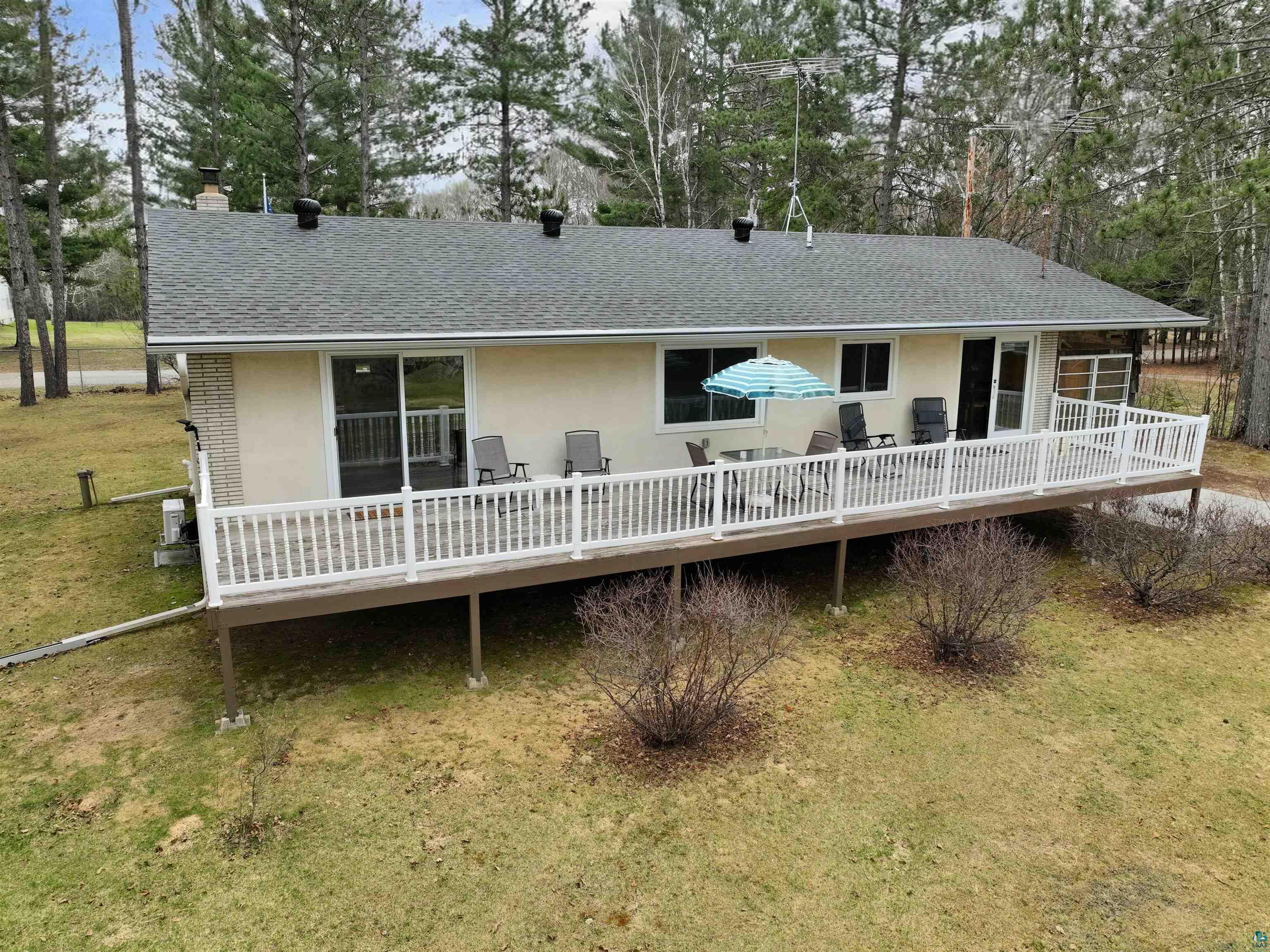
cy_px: 476
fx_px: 880
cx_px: 635
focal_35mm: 24
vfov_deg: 56.8
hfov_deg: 71.6
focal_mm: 12.29
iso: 230
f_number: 2.8
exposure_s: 1/800
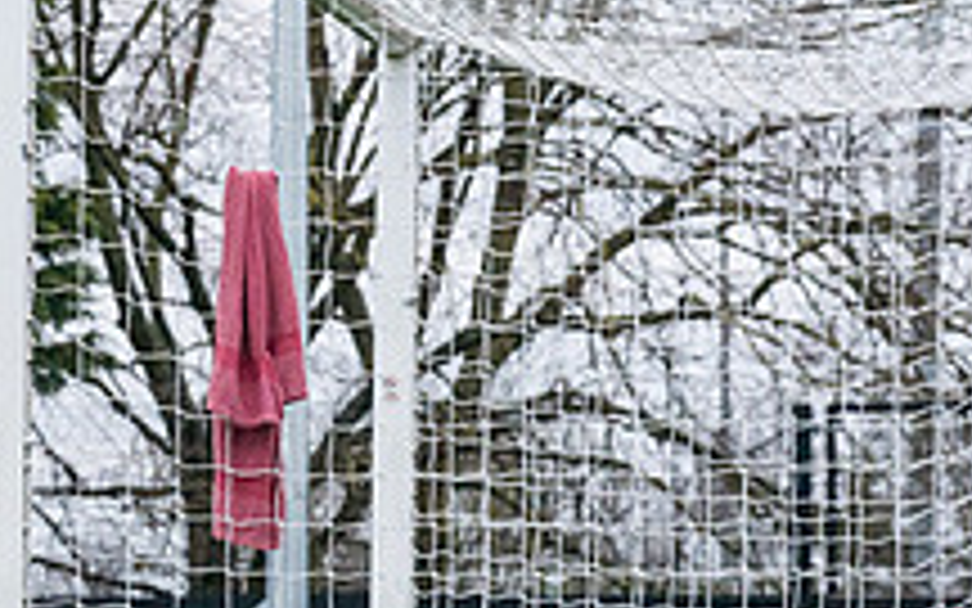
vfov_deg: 3.2
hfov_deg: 5.1
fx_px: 10940
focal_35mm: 413
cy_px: 297
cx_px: -141
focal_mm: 135
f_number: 8
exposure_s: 1/1250
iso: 2000
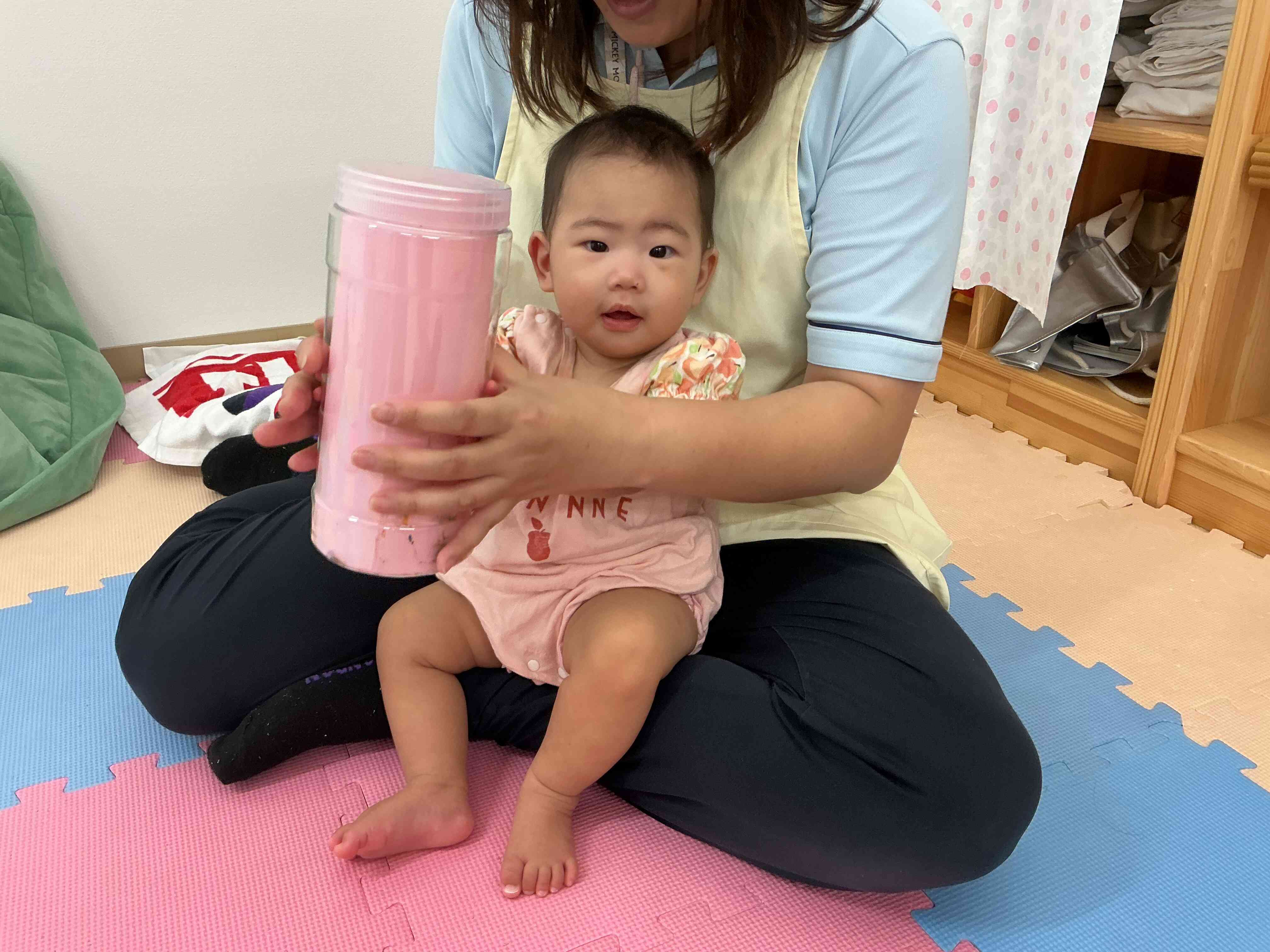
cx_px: 635
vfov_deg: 48.2
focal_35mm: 29
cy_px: 476
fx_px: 1064
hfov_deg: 61.7
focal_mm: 3
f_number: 1.8
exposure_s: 1/60
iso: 50
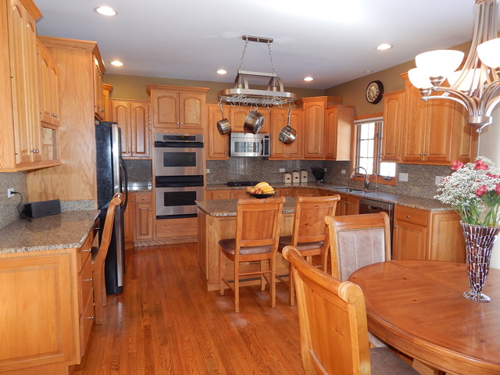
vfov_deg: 61.1
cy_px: 188
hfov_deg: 76.4
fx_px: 318
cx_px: 250
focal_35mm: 22
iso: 200
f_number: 3
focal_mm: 4
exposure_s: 1/30
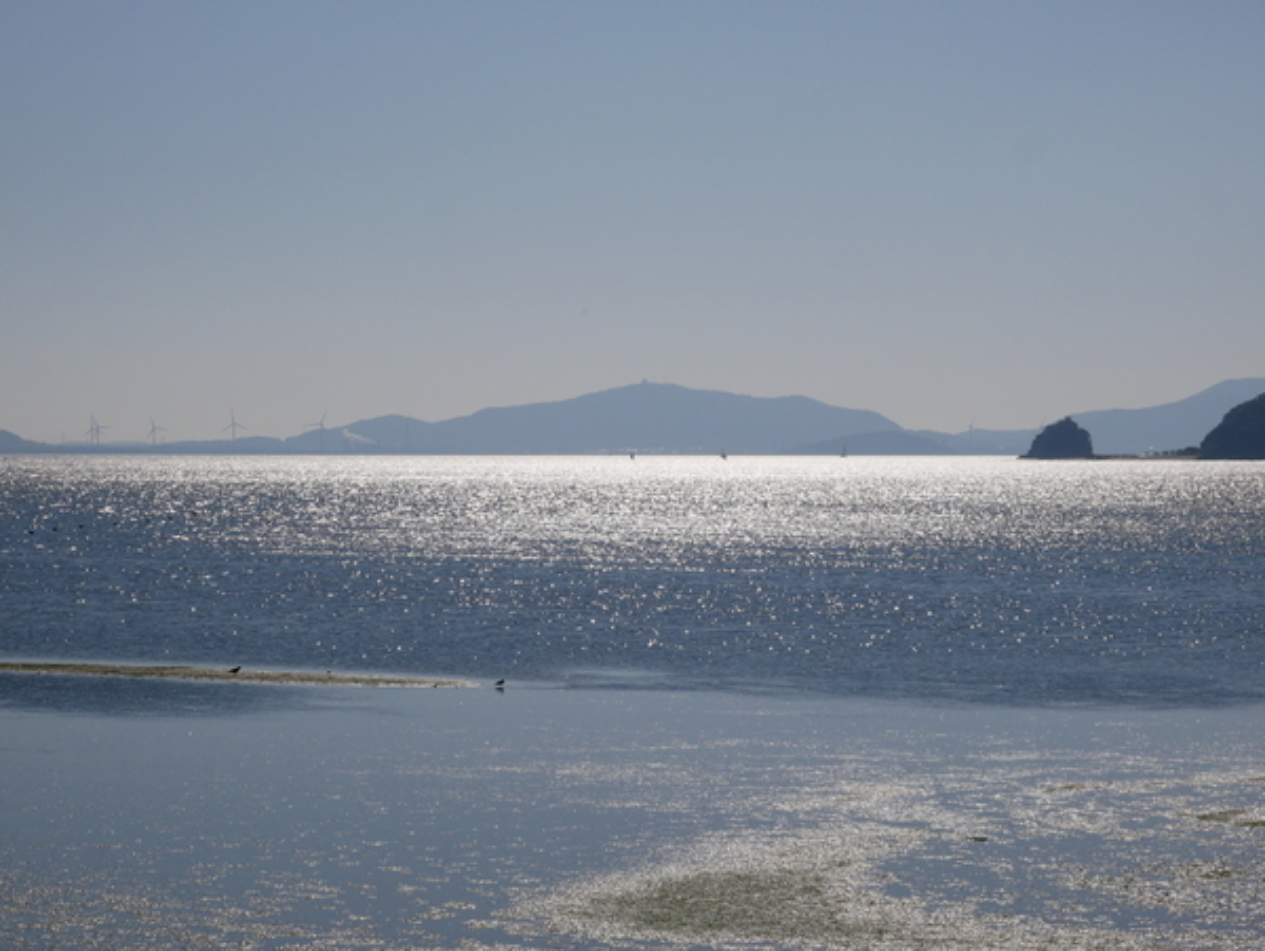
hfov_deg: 17.3
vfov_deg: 13.0
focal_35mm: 114
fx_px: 4169
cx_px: 632
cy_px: 476
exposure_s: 1/2000
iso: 200
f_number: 11
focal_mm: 57
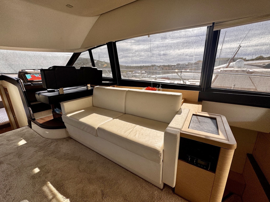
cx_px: 135
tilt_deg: -14.2
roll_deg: +0.1
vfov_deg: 85.7
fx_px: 109
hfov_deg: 102.1
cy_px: 101
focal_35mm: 14
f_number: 2.2
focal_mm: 2.22
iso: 100
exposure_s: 1/100
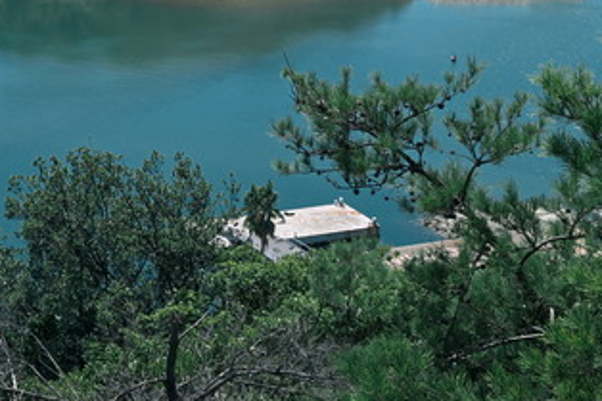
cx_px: 171
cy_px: -75
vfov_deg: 14.4
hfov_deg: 22.0
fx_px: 1538
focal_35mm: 92
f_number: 9
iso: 400
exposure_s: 1/1250
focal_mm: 37
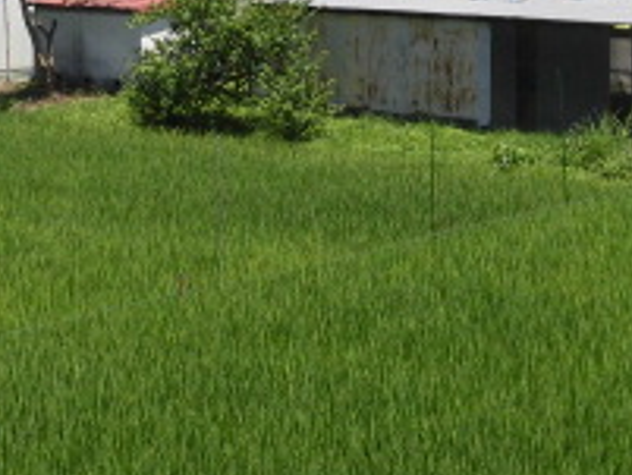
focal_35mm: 137
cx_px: 610
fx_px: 2503
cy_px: -173
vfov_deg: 10.6
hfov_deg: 14.2
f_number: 3.8
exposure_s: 1/1000
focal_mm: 7.72
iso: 100
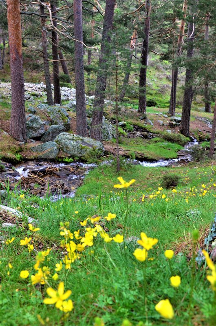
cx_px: 108
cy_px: 163
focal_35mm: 39
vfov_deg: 49.6
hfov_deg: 34.1
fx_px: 353
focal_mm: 26
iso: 640
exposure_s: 1/60
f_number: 8
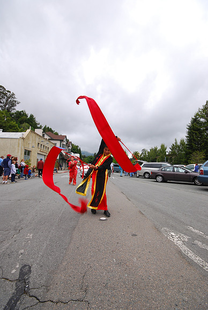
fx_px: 143
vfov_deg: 94.9
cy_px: 155
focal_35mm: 16
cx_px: 104
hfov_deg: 72.2
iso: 250
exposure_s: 1/180
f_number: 11
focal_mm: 11
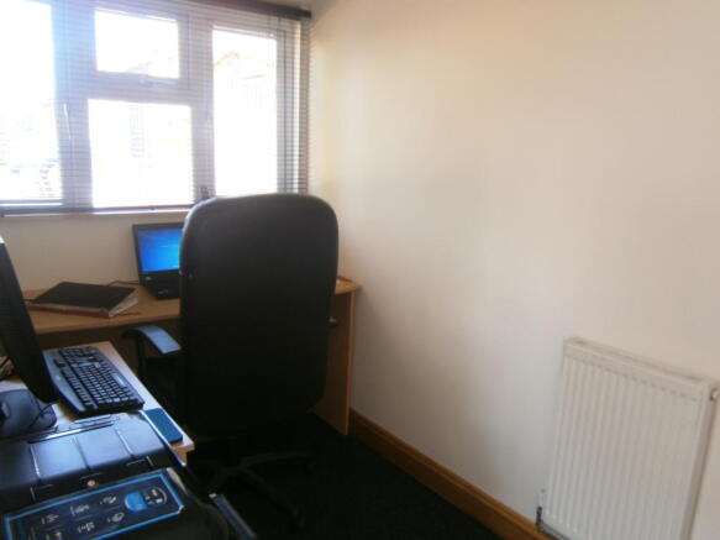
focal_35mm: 26
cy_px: 270
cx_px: 360
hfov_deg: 67.3
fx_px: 541
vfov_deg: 53.0
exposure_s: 1/30
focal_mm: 4.7
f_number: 2.8
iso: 100
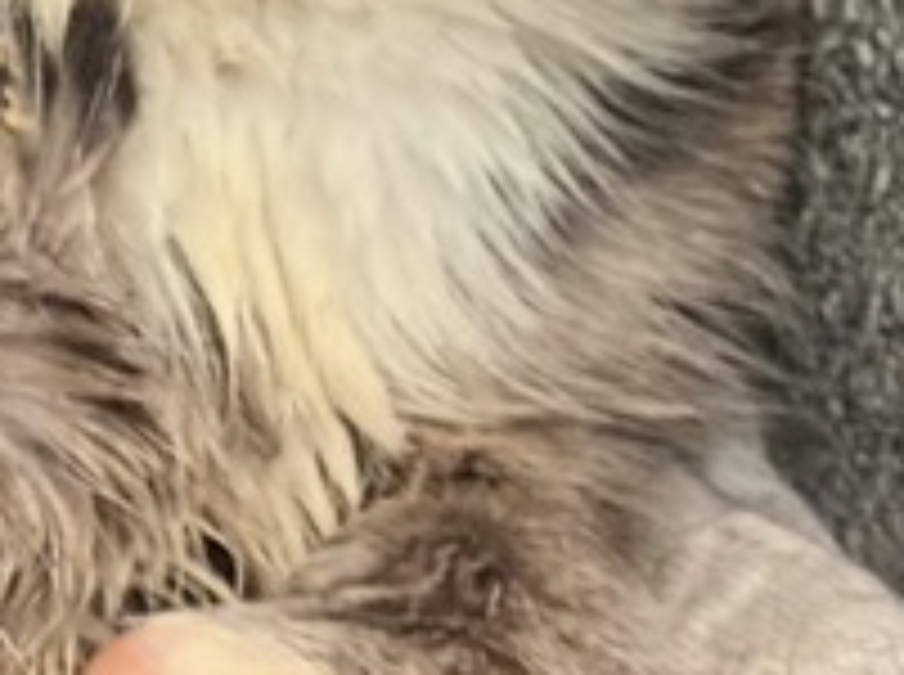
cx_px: -1111
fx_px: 6387
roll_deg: -0.2
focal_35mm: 245
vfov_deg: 5.9
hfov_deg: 7.6
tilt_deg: -6.8
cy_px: -585
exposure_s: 1/20
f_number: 1.78
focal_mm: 6.76
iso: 640
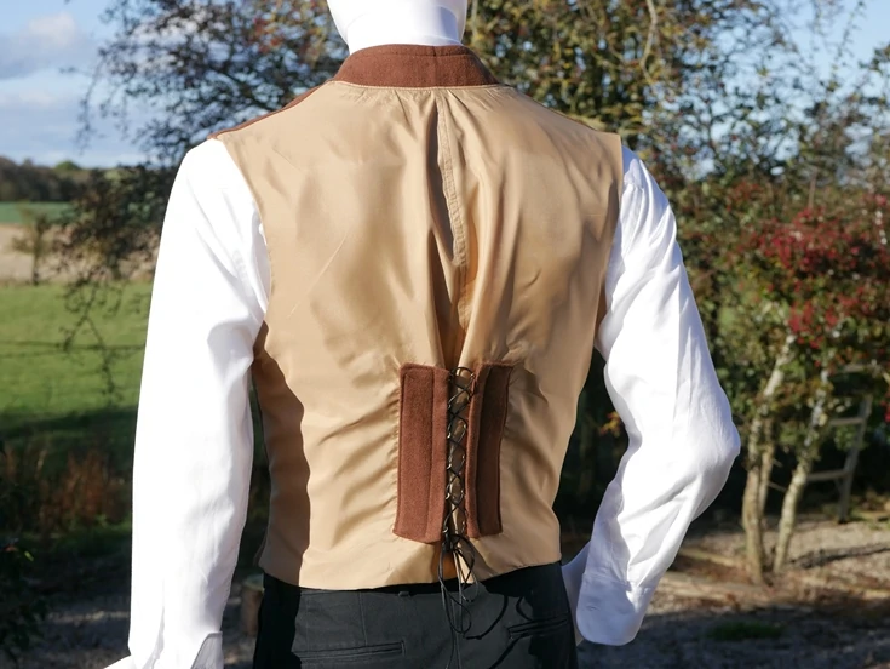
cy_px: 334
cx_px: 445
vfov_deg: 17.2
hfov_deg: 22.7
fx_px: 2212
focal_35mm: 86
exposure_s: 1/1300
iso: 400
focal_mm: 43
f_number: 5.6
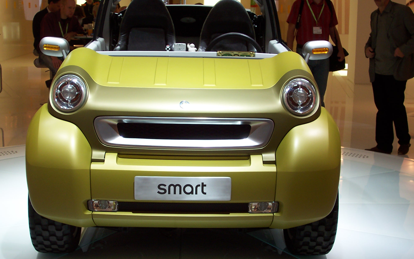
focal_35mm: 61
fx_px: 688
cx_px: 208
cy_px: 133
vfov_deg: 21.3
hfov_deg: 33.5
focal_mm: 8.6
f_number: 3.4
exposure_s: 1/90
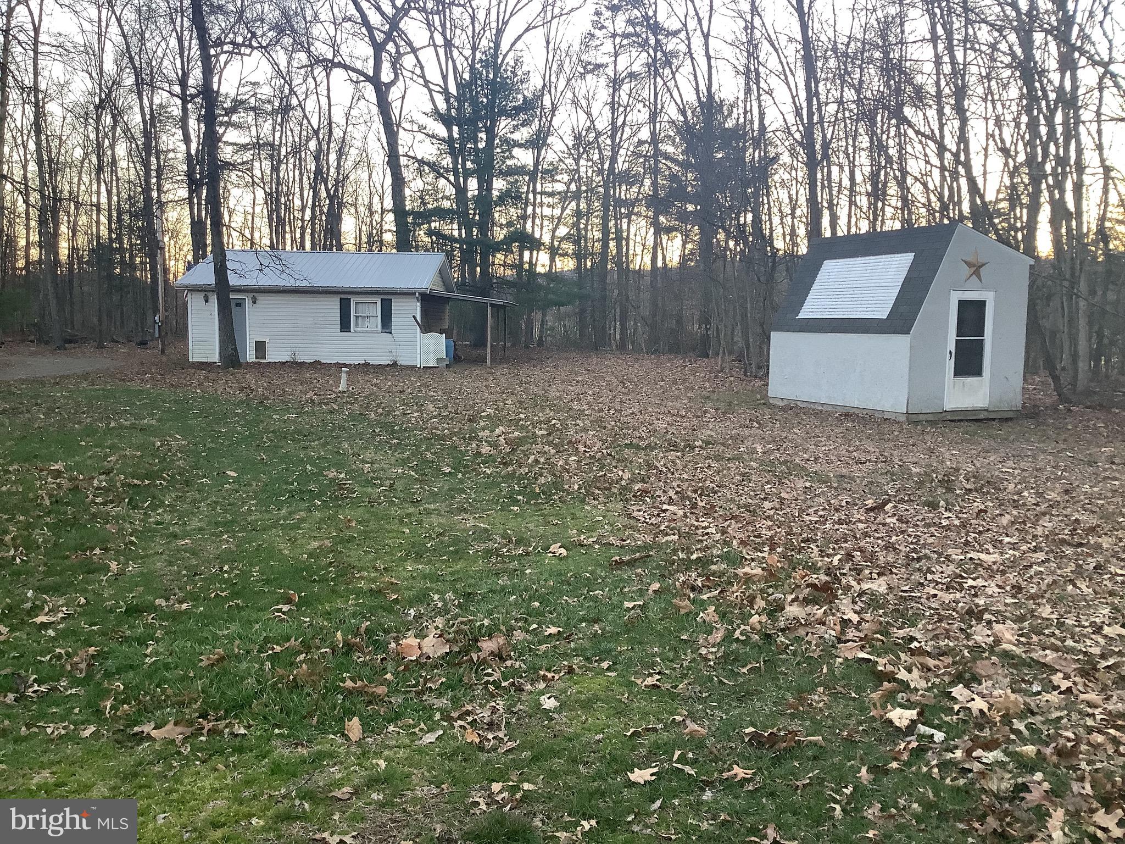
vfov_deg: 45.4
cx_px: 562
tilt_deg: -6.5
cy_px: 422
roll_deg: -1.8
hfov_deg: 58.4
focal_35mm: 31
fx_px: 1007
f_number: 2.4
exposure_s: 1/50
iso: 80
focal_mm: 3.3
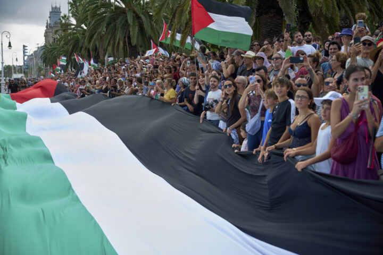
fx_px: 500
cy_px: 128
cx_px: 192
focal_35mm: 47
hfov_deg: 41.9
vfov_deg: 28.6
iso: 80
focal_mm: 47
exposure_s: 1/500
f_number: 2.8
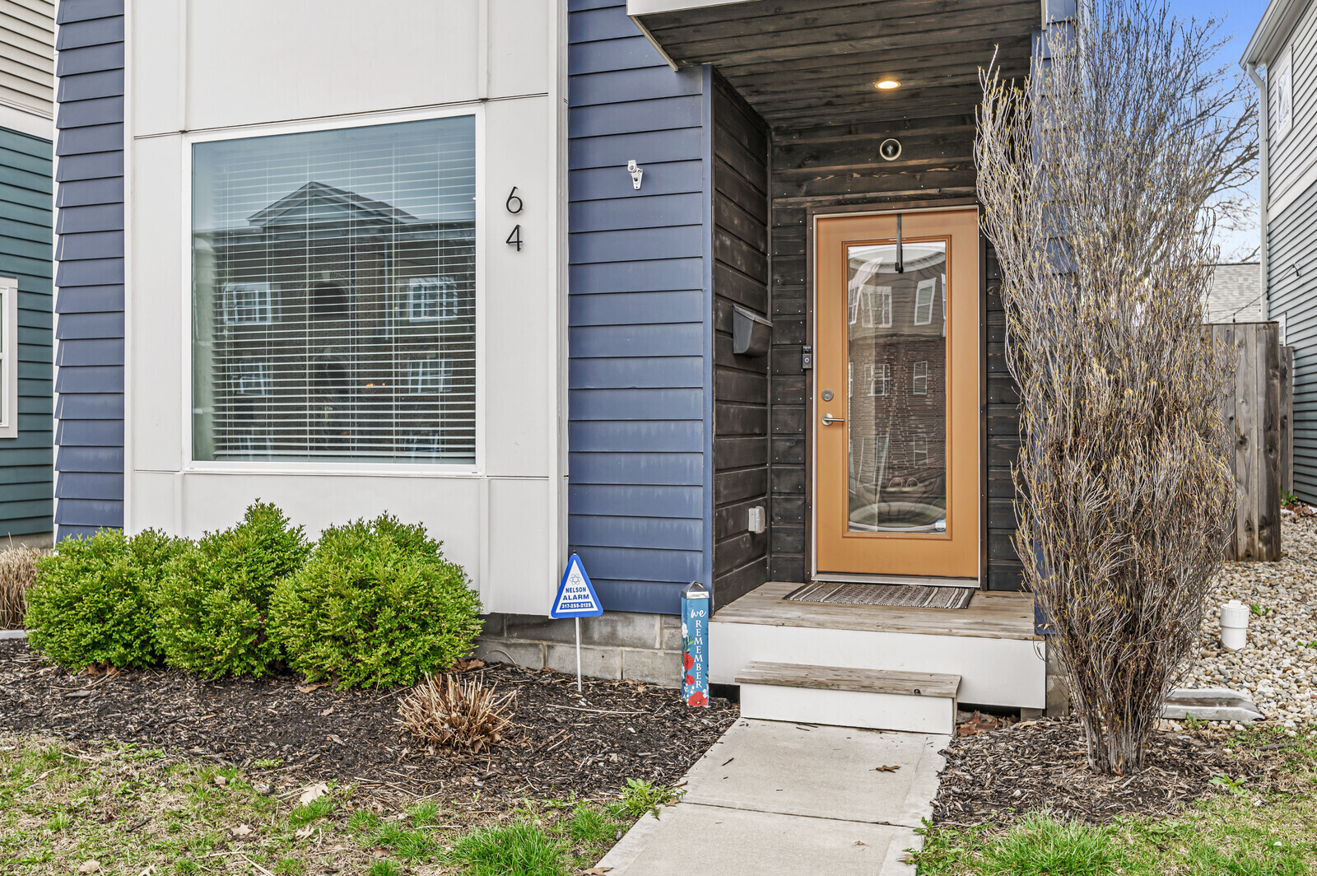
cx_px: 658
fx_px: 1097
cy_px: 438
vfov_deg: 43.5
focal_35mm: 30
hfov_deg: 62.0
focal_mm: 30
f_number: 8
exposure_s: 1/10
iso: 200
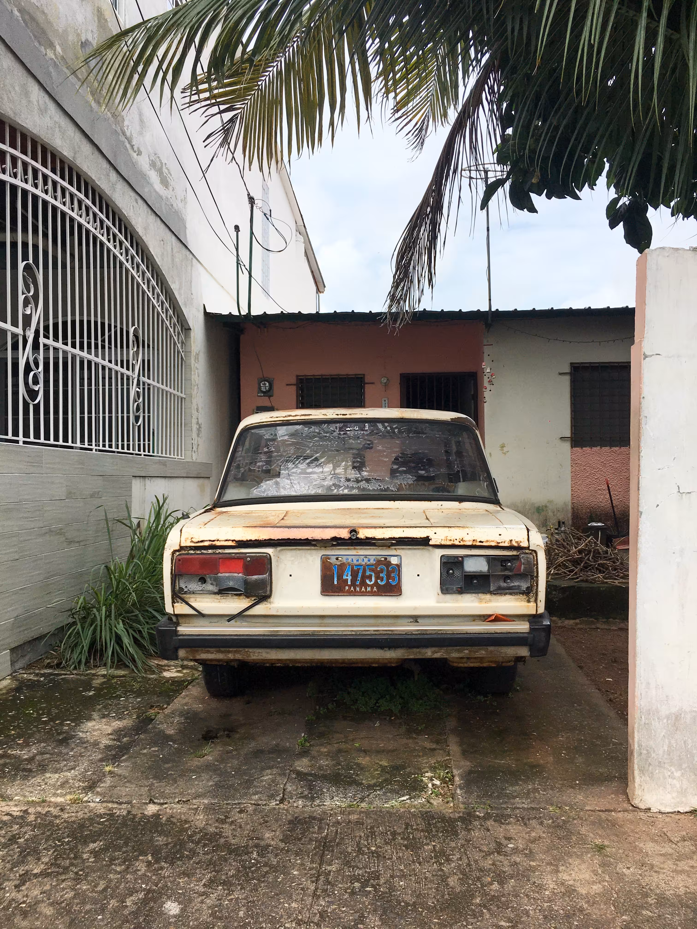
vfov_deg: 61.7
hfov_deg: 48.2
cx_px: 348
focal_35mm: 29
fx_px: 779
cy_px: 464
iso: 25
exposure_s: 1/2400
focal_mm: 4.15
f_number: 2.2
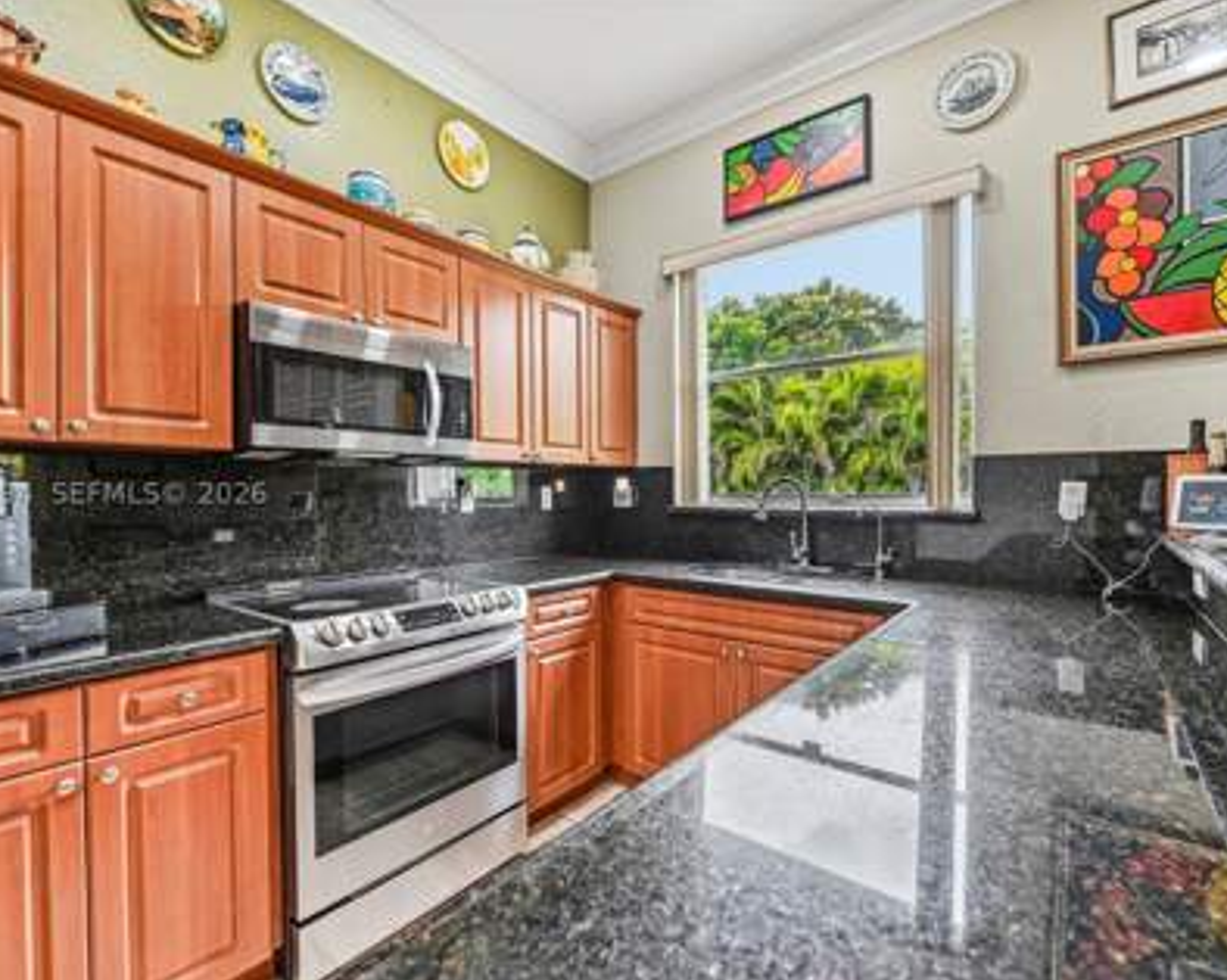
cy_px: 490
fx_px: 581
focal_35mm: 16
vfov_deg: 80.4
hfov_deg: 93.1
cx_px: 614
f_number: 6.3
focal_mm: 14
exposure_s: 1/25
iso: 100
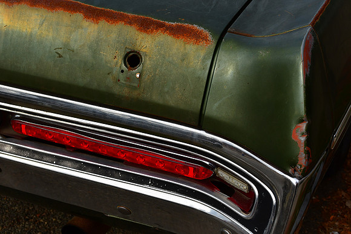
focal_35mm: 57
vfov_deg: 23.8
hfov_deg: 35.0
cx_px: 176
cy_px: 117
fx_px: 556
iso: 200
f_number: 9
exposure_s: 1/320
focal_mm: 38
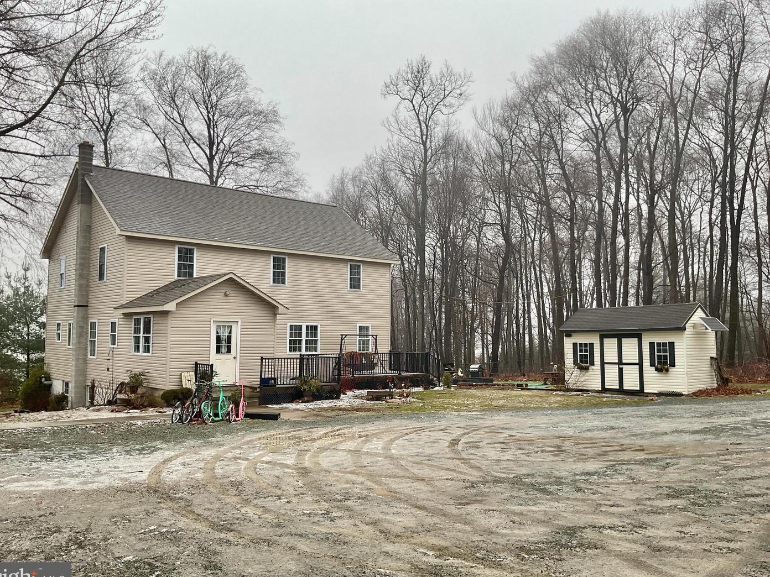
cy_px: 296
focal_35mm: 30
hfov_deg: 60.0
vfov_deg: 46.8
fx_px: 667
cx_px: 372
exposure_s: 1/120
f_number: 1.8
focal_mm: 3
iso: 20
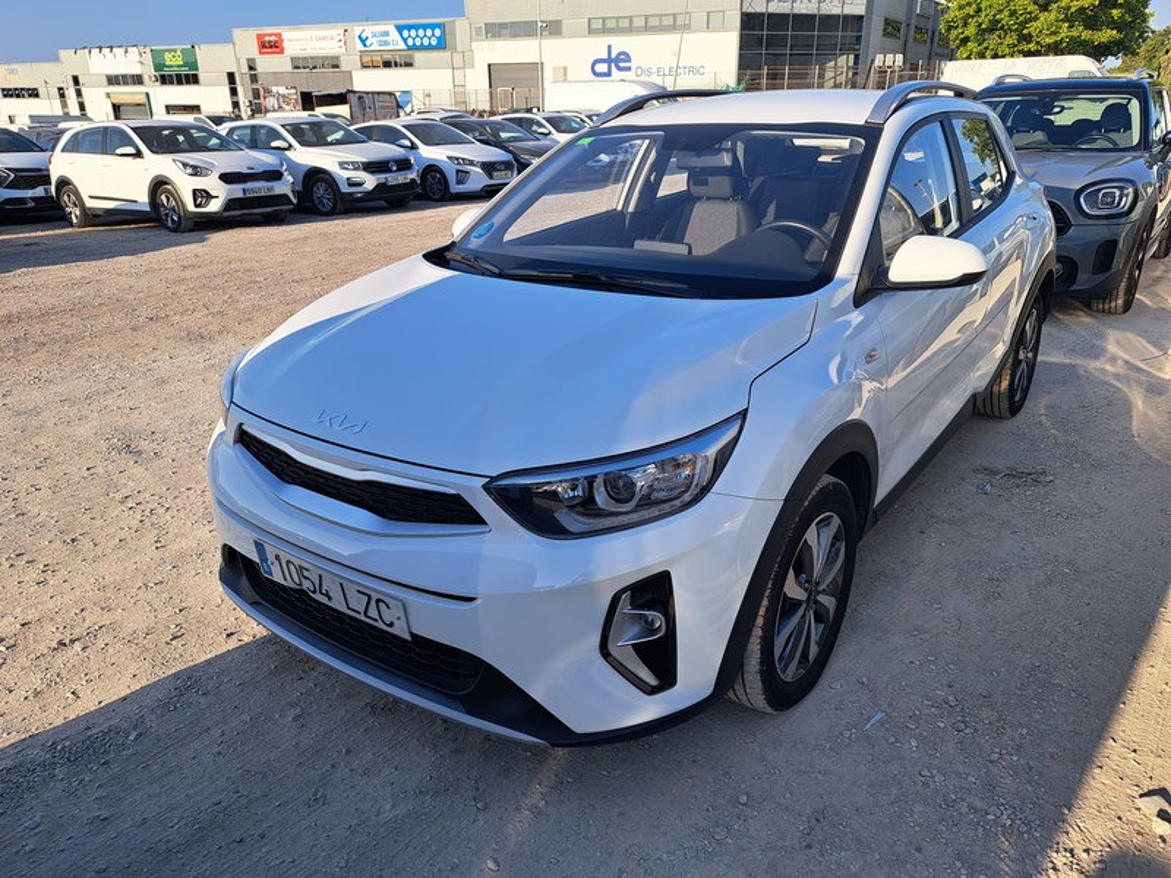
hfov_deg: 71.6
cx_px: 586
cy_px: 439
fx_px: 812
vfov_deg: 56.8
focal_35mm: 24
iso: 50
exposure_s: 1/822
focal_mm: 5.23
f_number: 1.8
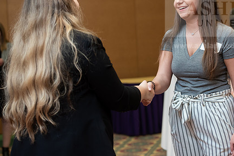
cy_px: 57
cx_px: 149
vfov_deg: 14.4
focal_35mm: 95
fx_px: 618
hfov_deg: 21.4
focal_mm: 70
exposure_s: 1/200
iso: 1250
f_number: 3.5
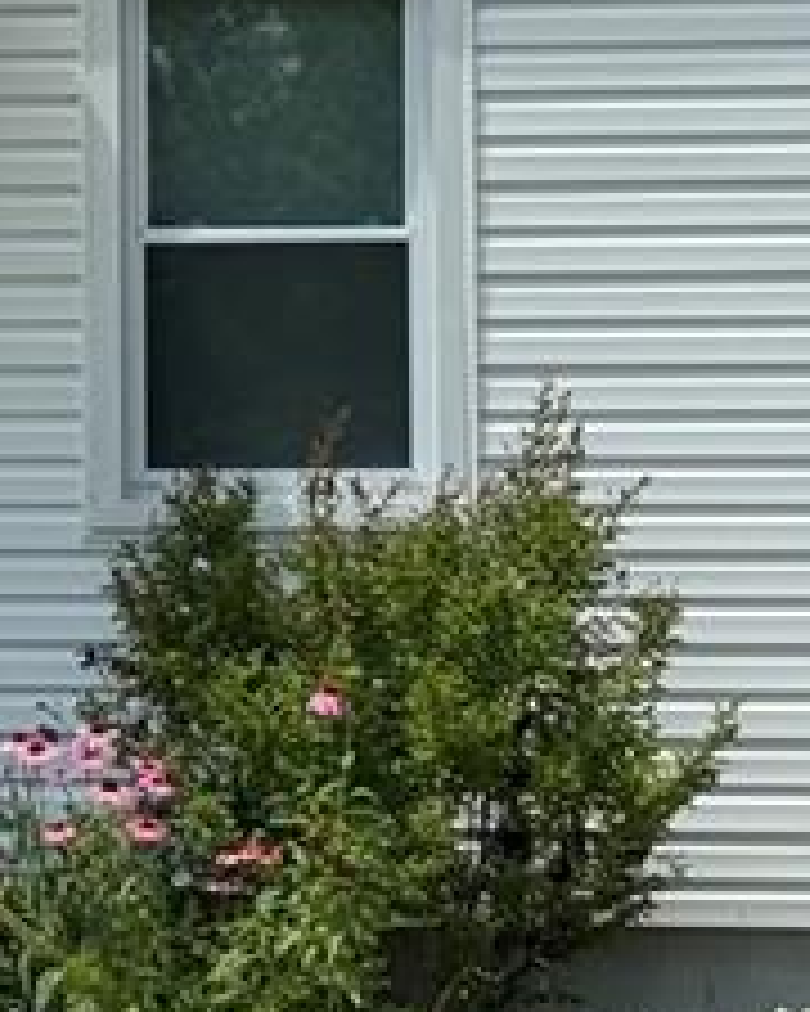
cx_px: -796
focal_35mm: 213
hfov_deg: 7.0
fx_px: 6383
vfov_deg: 9.0
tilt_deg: +5.7
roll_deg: -1.0
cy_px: 139
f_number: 1.78
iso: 64
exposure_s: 1/4975
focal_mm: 6.76
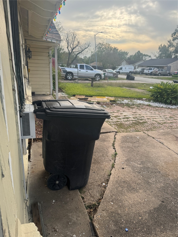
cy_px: 118
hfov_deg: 56.8
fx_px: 165
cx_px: 89
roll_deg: -2.7
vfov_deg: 71.6
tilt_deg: -17.0
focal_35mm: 24
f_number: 1.78
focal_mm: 6.76
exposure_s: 1/1215
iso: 80
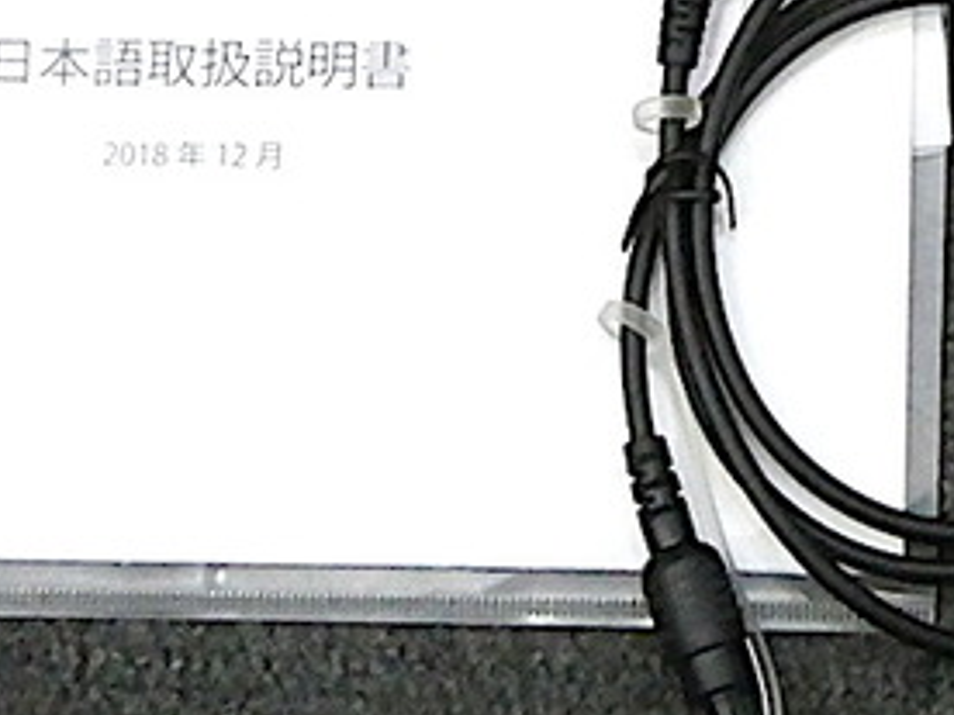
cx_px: 830
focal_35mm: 212
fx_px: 5843
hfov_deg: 9.3
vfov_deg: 6.9
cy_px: -294
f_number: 7.1
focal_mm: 10.9
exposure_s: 1/40
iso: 1600
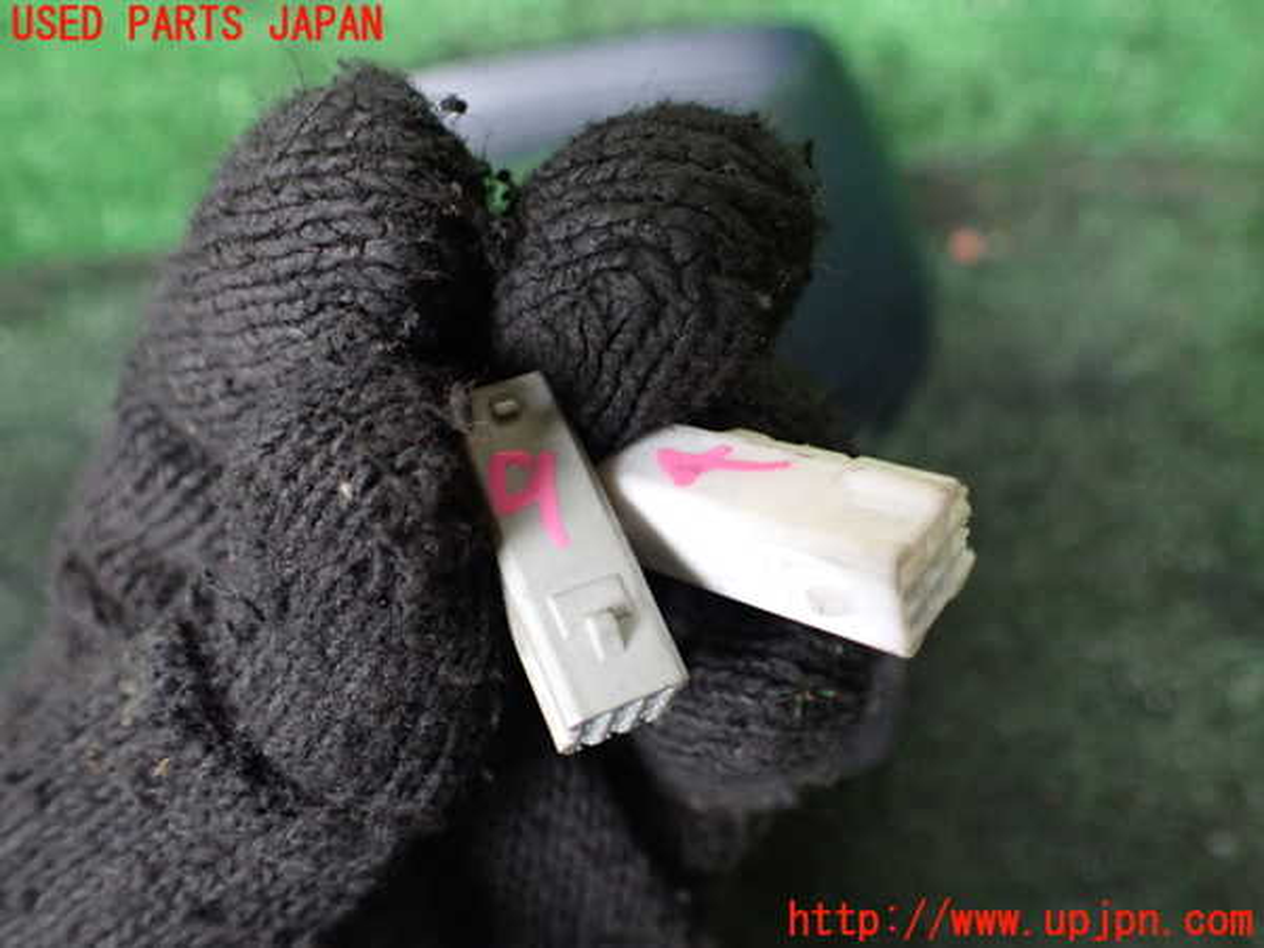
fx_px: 1095
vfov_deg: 46.8
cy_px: 474
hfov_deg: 60.0
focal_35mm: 30
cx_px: 632
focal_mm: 5.4
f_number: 2.3
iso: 800
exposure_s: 1/100
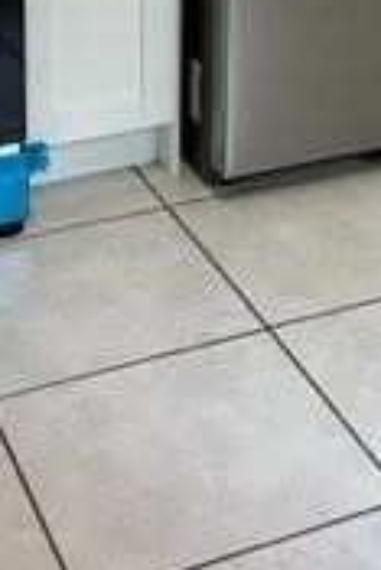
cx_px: 358
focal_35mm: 99
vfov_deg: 18.5
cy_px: -254
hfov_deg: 13.7
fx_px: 1568
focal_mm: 5.1
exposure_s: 1/60
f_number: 1.6
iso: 80
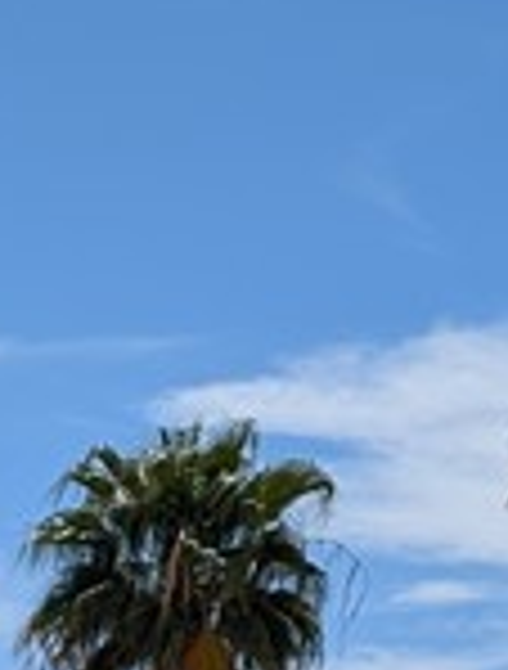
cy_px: 1149
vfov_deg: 11.3
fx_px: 3186
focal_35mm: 164
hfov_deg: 8.4
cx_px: -668
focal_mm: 6.9
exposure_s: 1/1984
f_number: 1.68
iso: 20
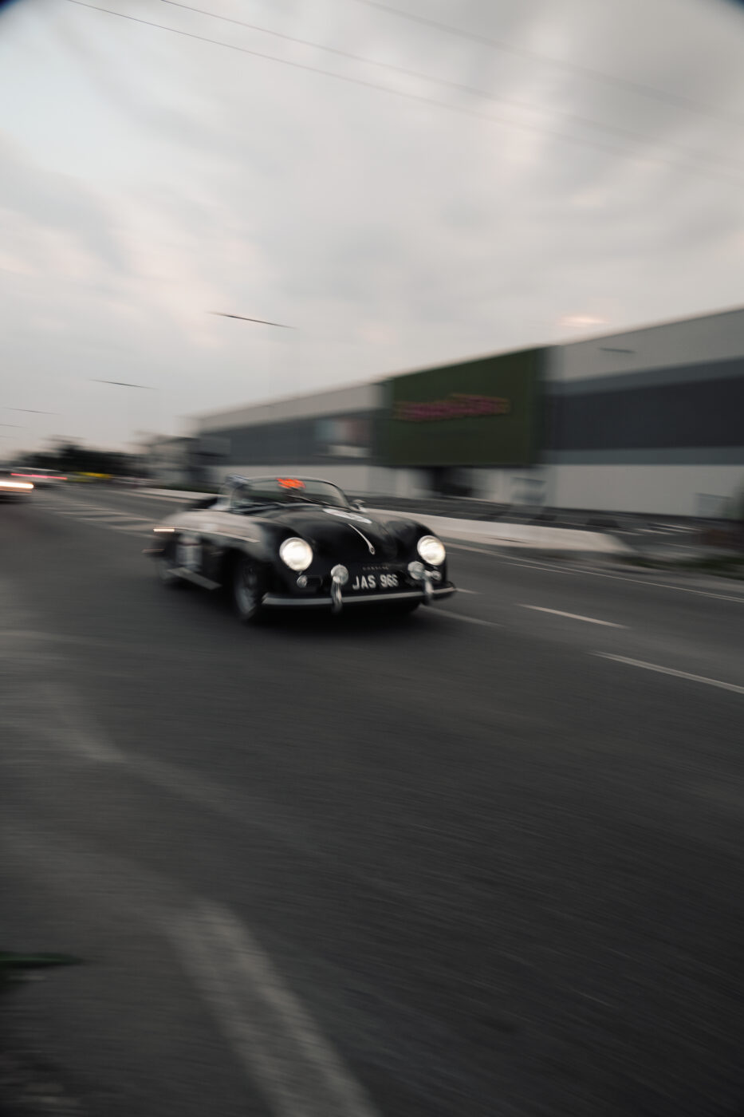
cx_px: 372
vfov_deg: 73.8
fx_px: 744
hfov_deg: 53.1
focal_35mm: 24
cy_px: 558
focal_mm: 24
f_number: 4
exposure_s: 1/40
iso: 200
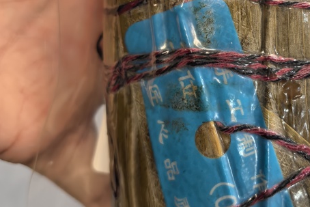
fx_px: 568
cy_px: 37
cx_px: 272
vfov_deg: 20.4
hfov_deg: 29.4
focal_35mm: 66
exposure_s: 1/100
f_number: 2
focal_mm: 6.35
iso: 160
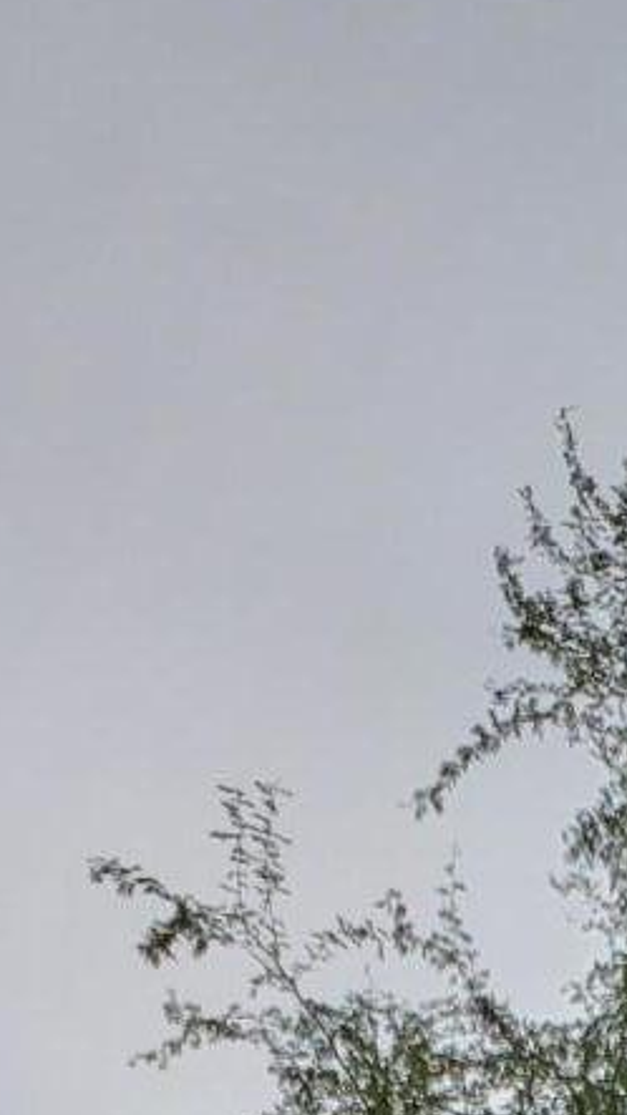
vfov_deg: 13.5
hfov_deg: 9.2
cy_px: 2439
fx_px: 3785
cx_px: 1002
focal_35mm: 128
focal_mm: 4.3
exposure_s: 1/400
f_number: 2.4
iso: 50
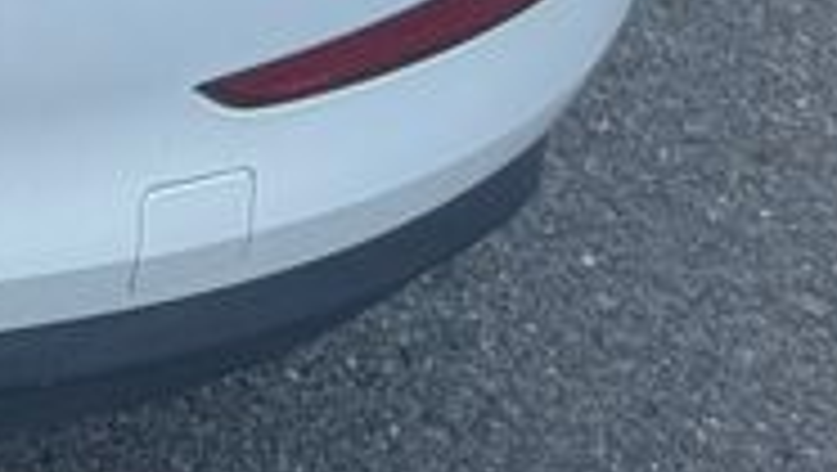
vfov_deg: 7.1
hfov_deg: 12.6
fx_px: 3199
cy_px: -1160
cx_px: -968
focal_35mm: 144
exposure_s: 1/1770
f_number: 1.78
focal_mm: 6.76
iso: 80
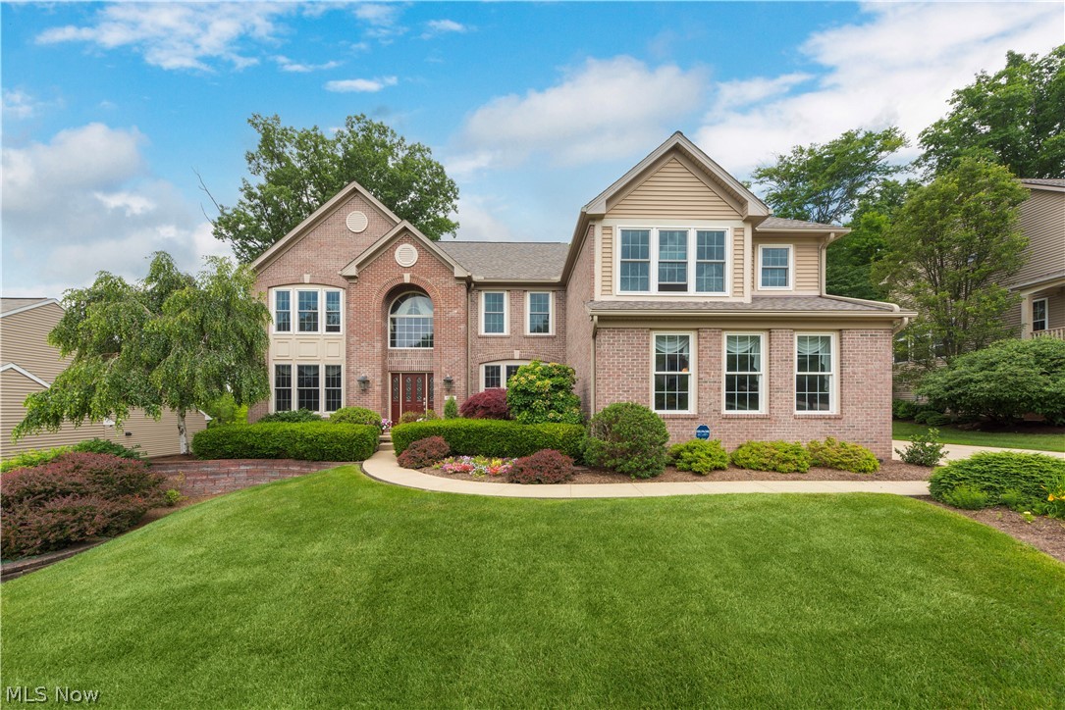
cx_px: 532
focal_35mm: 14
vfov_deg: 81.2
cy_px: 355
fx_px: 414
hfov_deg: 104.2
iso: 200
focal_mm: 14
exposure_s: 1/200
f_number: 9
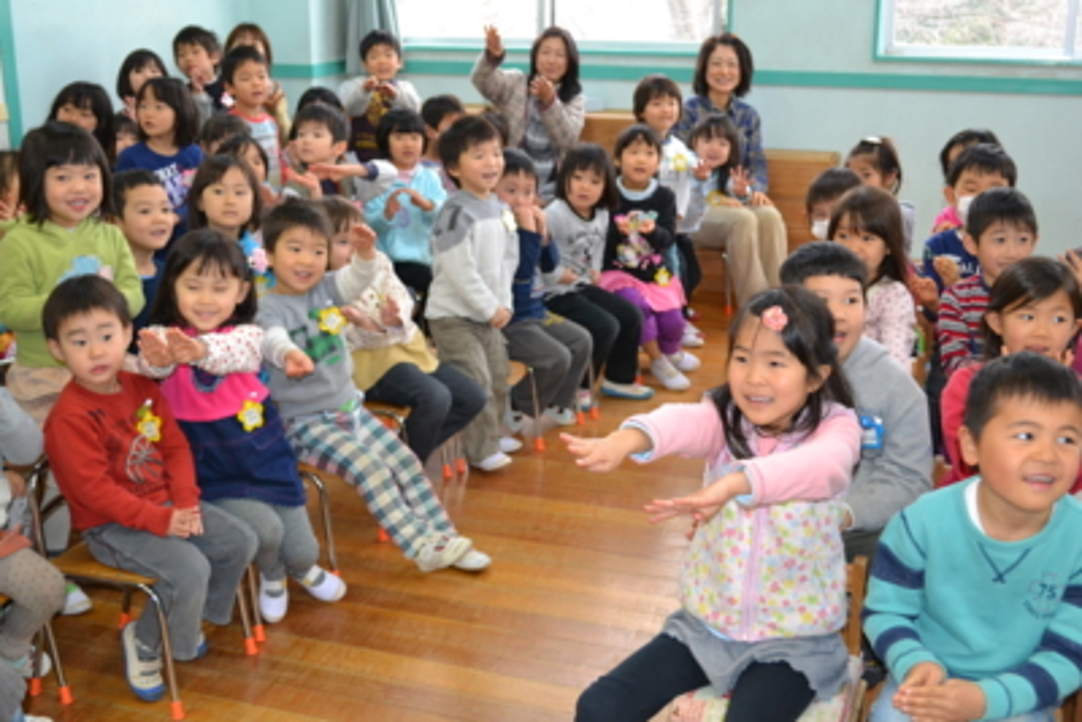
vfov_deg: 29.9
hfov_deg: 43.6
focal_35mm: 45
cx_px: 541
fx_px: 1353
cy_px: 361
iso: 1400
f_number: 4.5
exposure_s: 1/60
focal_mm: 30
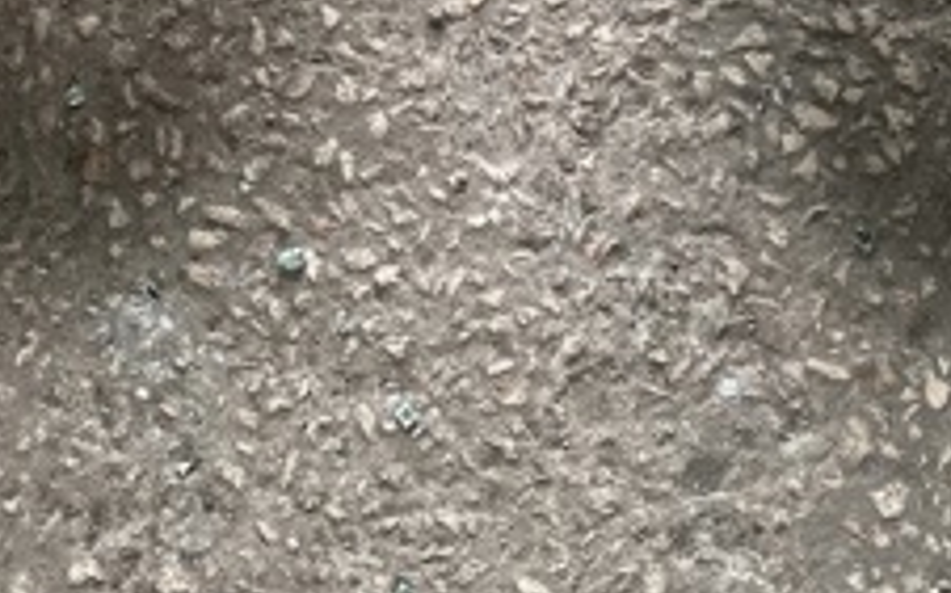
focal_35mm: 78
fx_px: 2021
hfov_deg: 26.5
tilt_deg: -82.0
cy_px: -53
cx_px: 497
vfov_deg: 16.2
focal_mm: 5.7
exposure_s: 1/121
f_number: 1.5
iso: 80
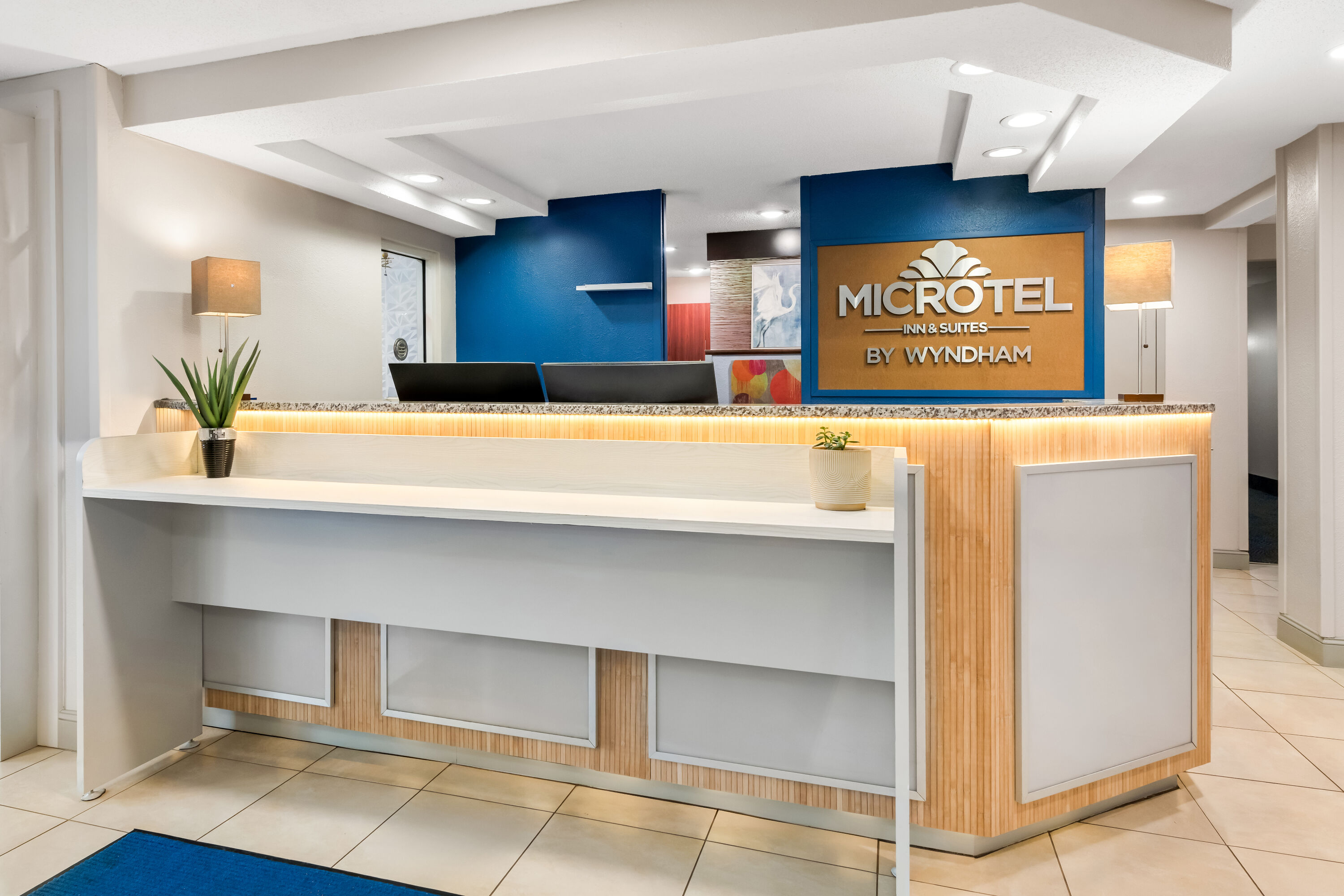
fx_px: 709
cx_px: 672
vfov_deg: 64.6
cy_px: 448
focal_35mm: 19
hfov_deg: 86.9
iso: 400
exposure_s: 1/5
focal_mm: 19
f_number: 8
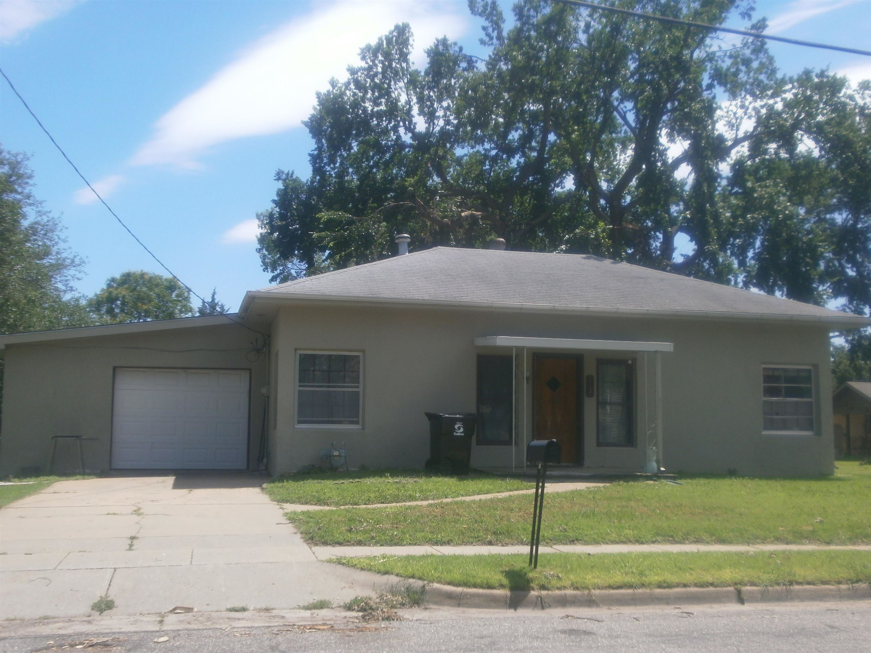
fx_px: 981
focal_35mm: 39
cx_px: 436
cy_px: 326
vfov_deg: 36.8
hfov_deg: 47.9
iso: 100
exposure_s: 1/1000
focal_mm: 6.9
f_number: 3.4
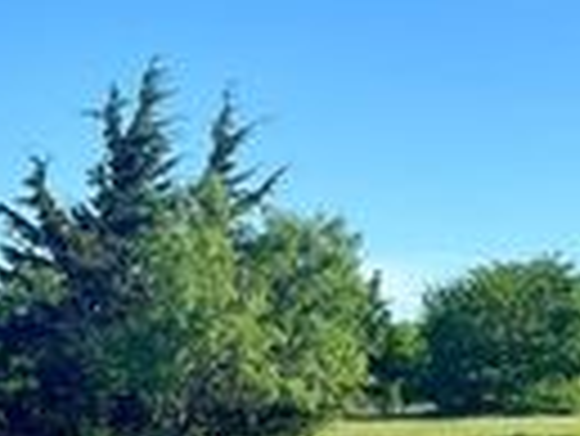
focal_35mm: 134
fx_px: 2247
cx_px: 126
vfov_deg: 10.9
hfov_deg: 14.6
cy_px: 510
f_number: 1.5
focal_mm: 5.7
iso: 50
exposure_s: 1/1901
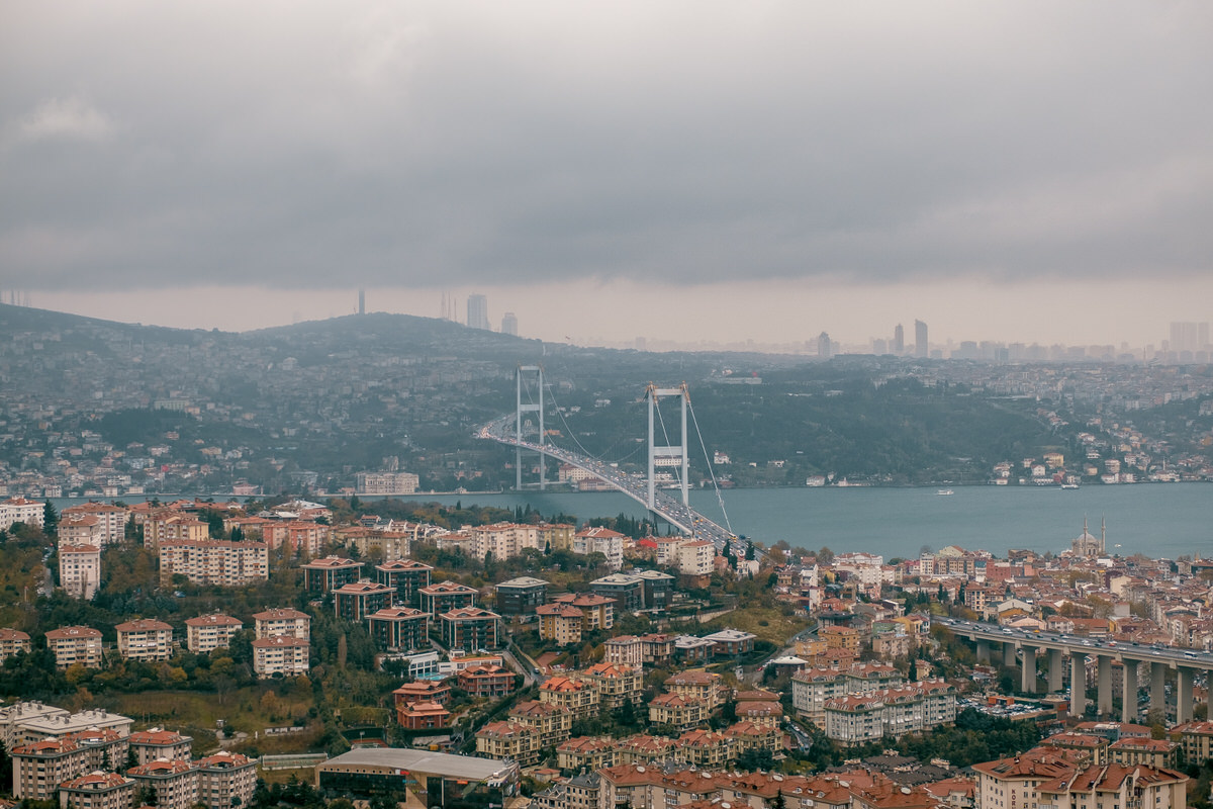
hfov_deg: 27.0
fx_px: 2527
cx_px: 606
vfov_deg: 18.2
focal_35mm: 75
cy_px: 404
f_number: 2.5
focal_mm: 50
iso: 100
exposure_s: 1/500
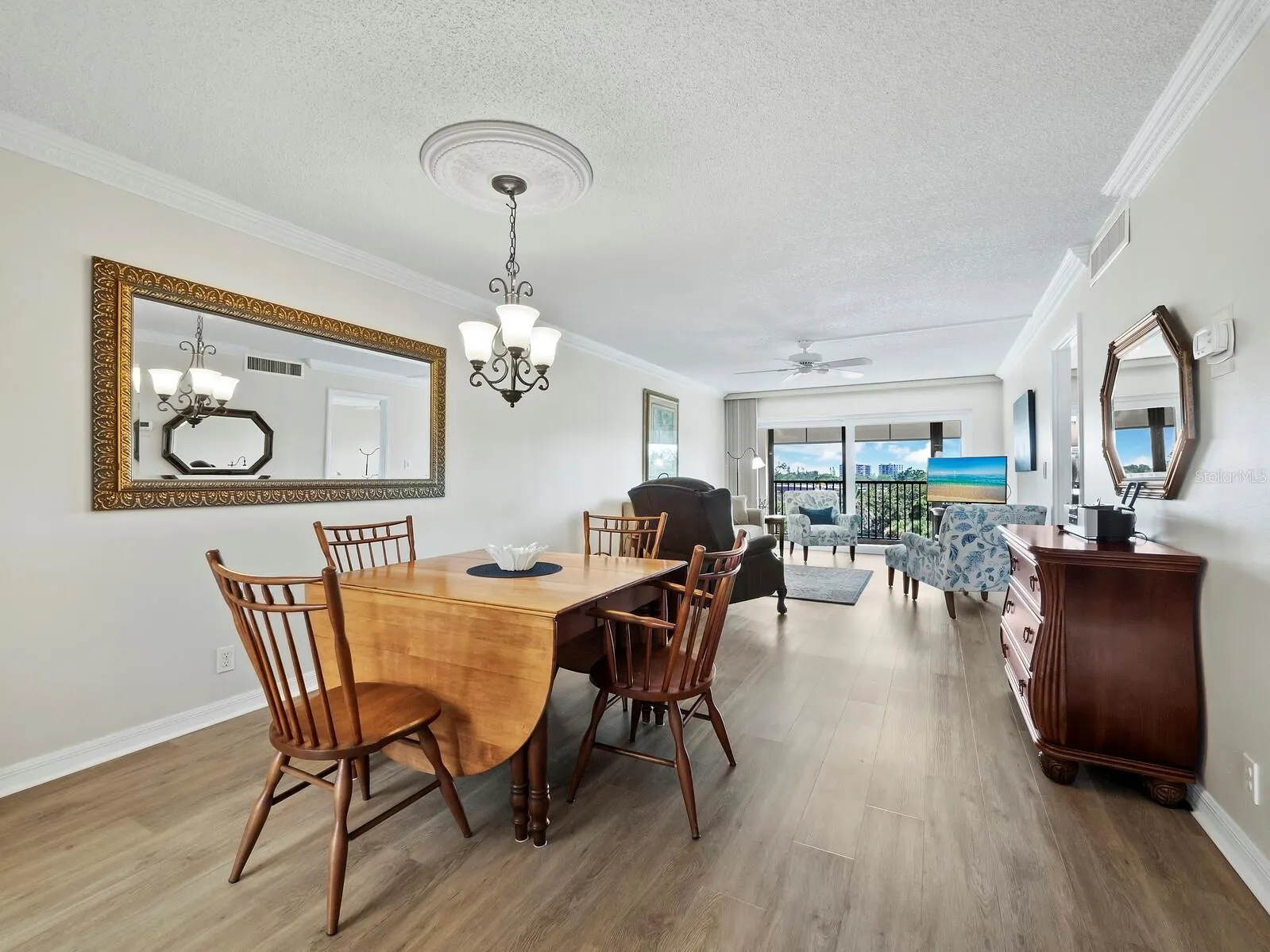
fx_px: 514
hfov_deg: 102.1
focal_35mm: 14
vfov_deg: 85.7
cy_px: 476
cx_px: 635
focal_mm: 7
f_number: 11
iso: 400
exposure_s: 1/2
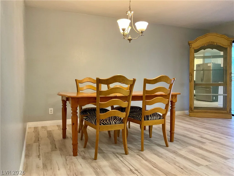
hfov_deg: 61.7
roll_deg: +0.5
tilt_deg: -1.6
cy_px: 88
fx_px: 196
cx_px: 117
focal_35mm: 29
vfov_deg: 48.2
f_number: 1.8
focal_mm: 3
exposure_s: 1/60
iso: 250
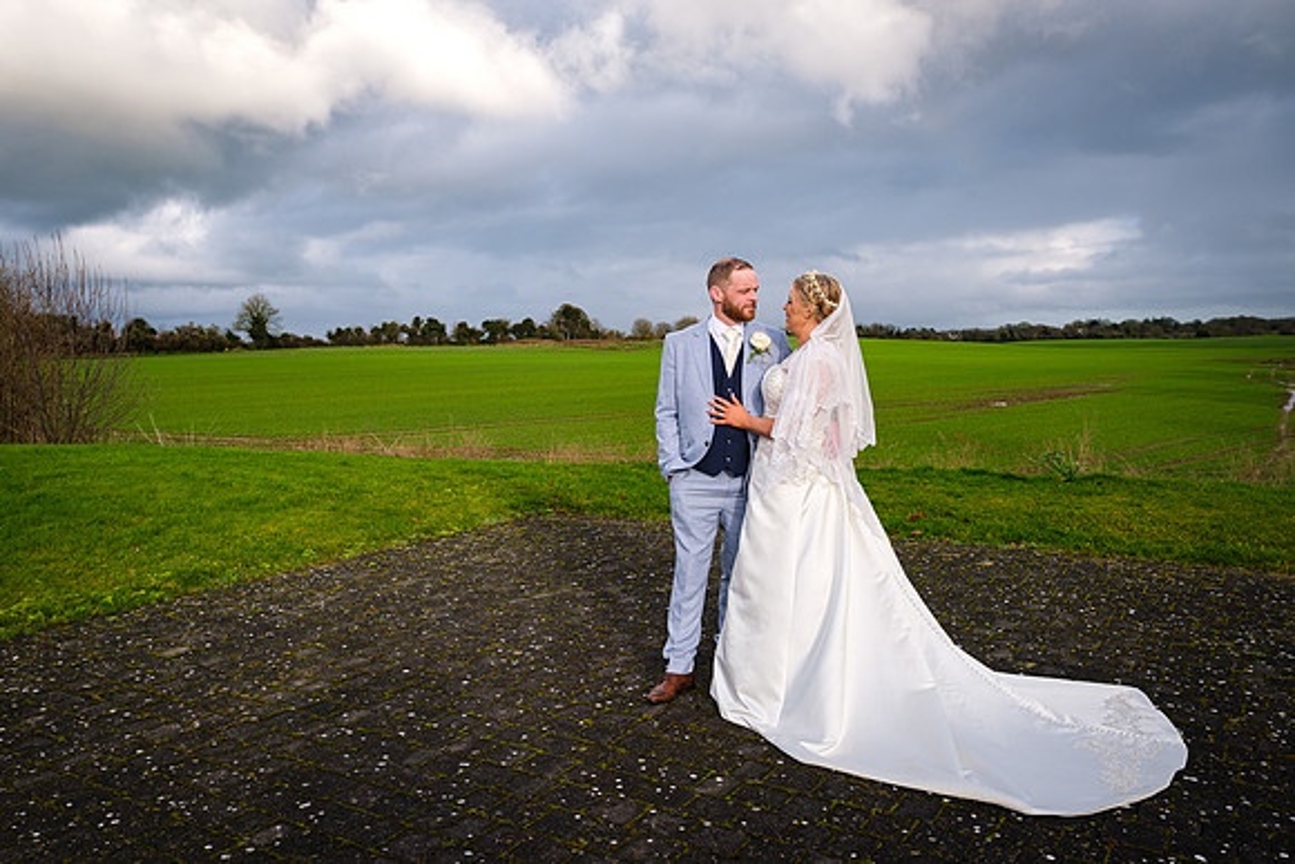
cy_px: 394
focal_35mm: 27
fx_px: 976
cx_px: 573
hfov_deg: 66.9
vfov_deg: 47.7
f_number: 5.6
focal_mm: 16
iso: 160
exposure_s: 1/500
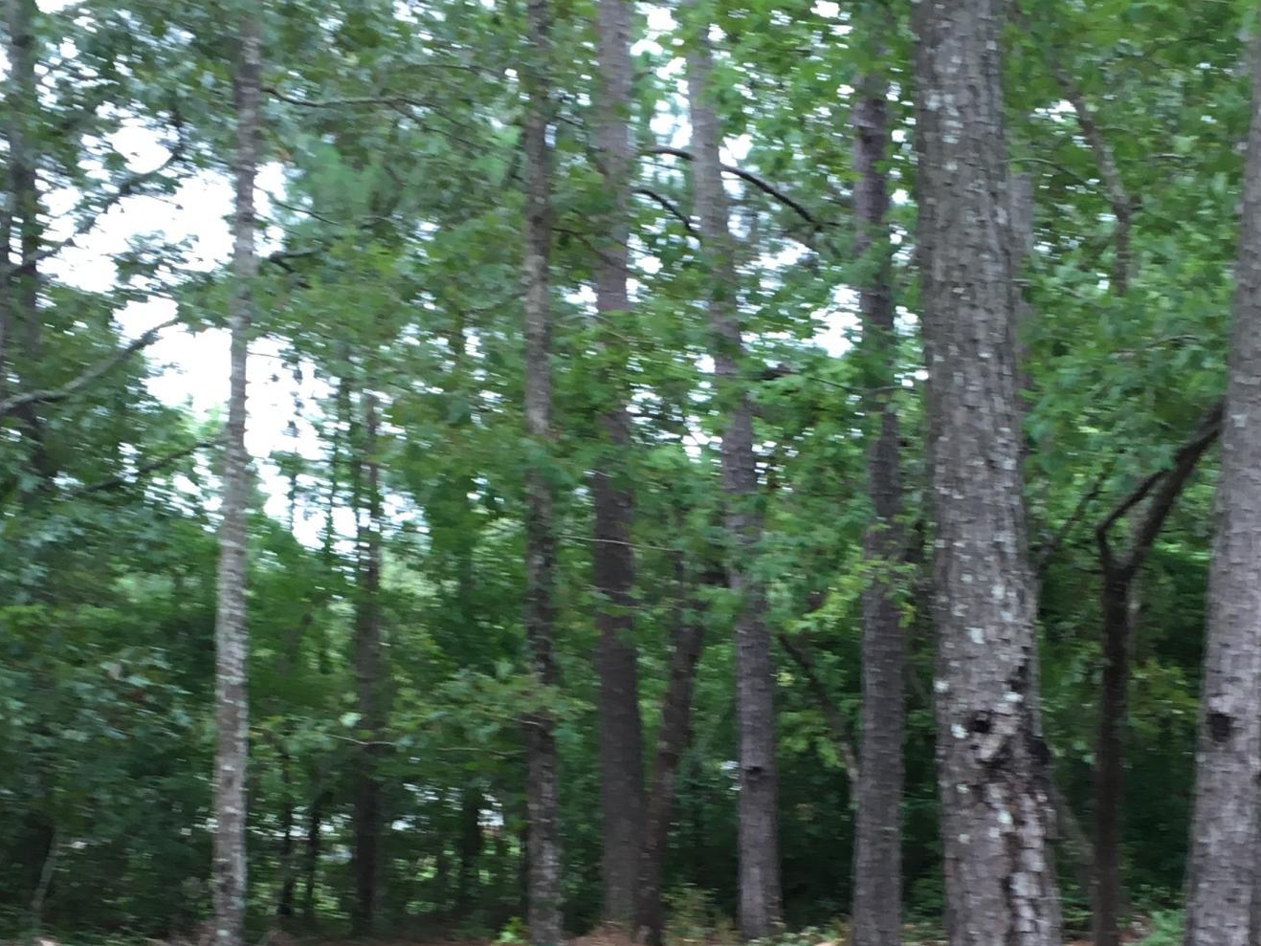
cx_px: 663
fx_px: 2405
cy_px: 823
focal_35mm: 66
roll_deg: +1.9
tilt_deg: -1.0
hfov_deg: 29.4
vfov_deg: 21.8
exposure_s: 1/40
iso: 25
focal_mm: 4.15
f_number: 2.2
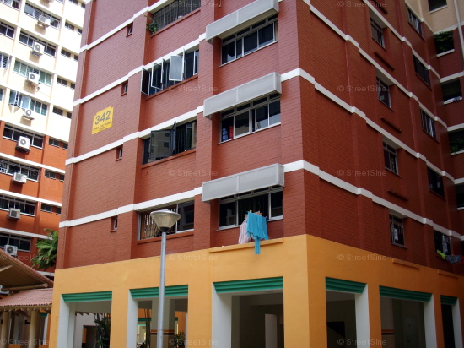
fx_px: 496
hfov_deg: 50.2
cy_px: 174
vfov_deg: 38.6
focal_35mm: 37
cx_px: 232
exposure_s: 1/400
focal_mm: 6.2
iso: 80
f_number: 2.8
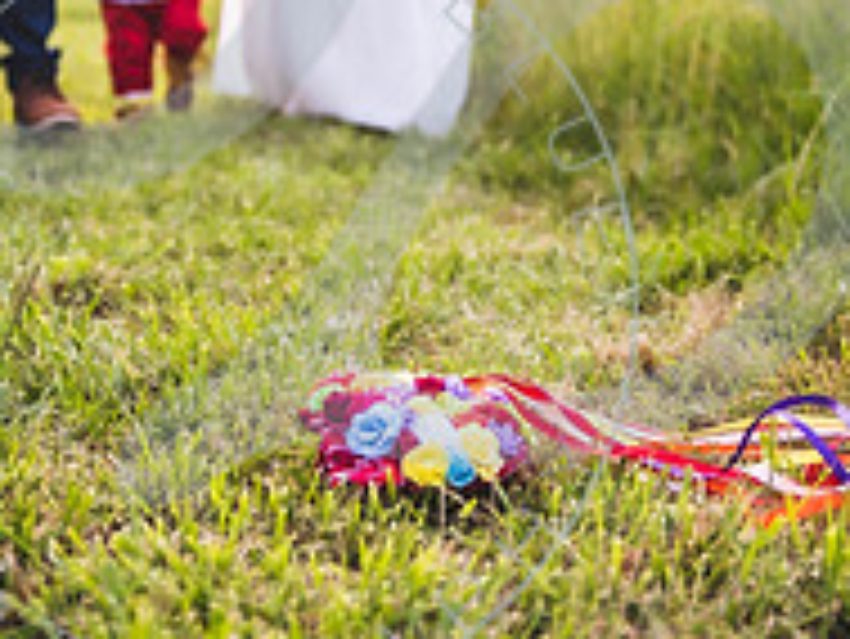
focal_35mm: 96
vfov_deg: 15.1
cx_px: 423
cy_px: -40
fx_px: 2359
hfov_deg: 20.4
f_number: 2.8
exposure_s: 1/160
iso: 50
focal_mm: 42
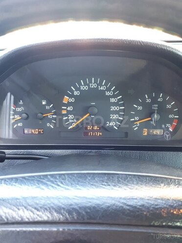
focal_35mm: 27
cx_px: 91
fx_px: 189
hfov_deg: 51.4
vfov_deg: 65.3
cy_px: 122
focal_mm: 3.6
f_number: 1.9
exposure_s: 1/17
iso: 200
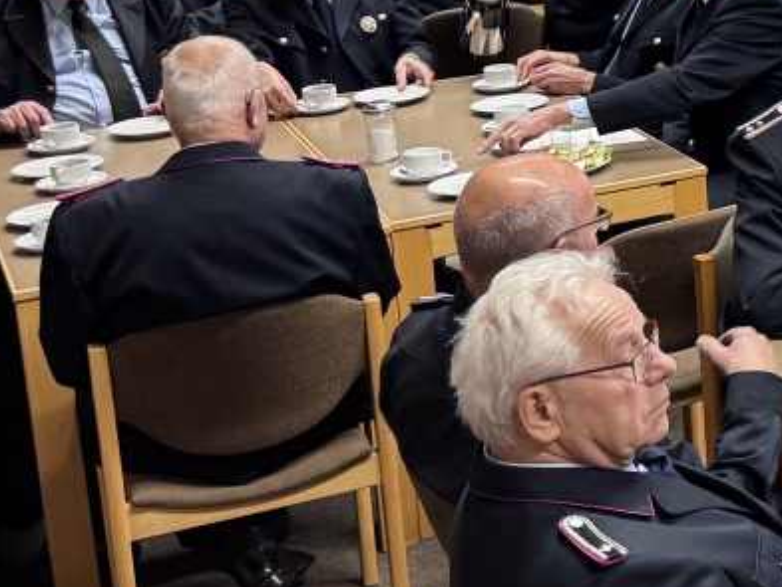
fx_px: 1989
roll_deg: +1.1
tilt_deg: -10.4
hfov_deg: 18.6
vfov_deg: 16.4
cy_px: -30
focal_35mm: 88
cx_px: 1297
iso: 200
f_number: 1.78
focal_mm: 6.76
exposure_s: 1/50
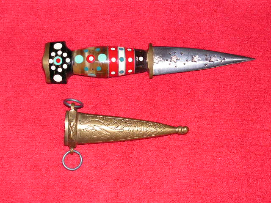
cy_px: 102
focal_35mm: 68
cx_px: 136
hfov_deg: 28.6
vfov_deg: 21.6
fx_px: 532
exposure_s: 1/80
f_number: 4.8
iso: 200
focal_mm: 11.4
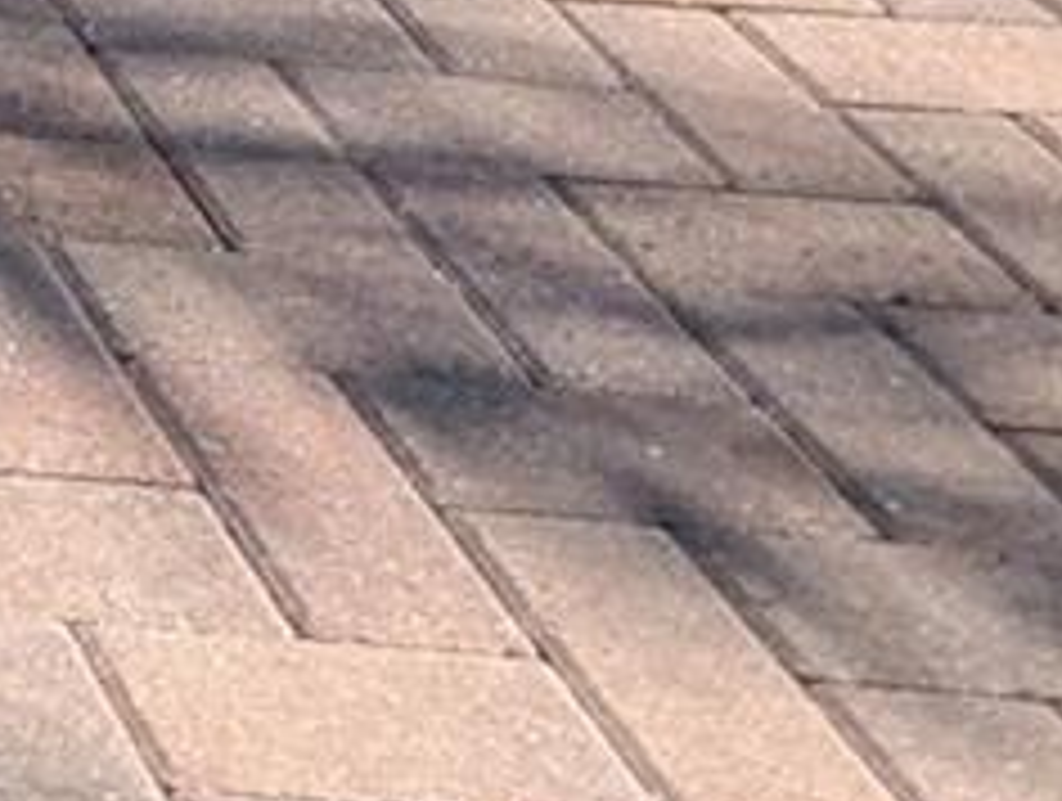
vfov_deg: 9.9
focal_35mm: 108
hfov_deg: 13.1
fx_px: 3320
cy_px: -1692
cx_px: -1570
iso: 48
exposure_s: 1/1575
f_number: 2.2
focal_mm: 2.35
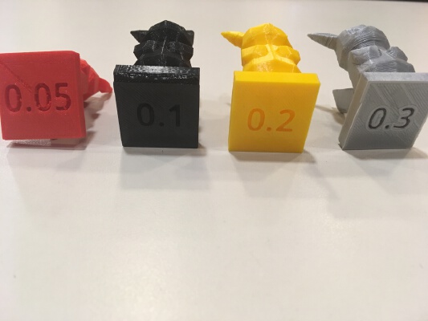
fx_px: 359
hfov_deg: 61.6
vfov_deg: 48.2
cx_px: 214
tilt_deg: -32.1
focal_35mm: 29
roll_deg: -1.1
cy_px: 160
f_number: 2.2
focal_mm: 4.15
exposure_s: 1/30
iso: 100
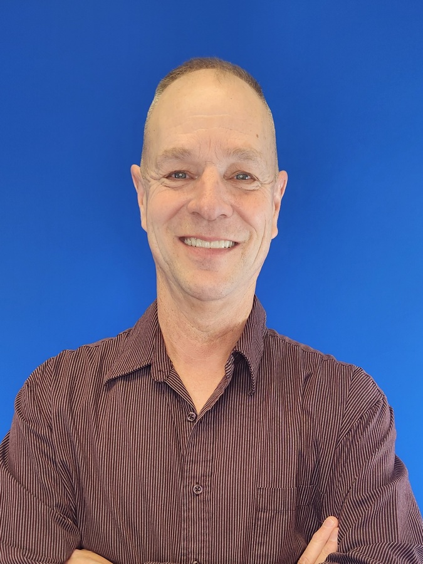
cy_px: 282
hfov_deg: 58.9
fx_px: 375
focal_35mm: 23
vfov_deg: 73.9
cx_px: 212
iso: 100
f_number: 1.8
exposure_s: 1/120
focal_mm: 5.4
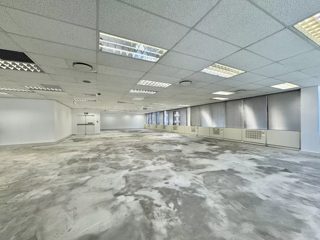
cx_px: 160
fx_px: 129
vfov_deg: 85.7
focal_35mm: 14
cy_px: 120
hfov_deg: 102.1
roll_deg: +0.2
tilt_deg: +0.1
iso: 125
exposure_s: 1/100
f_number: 2.2
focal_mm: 2.22
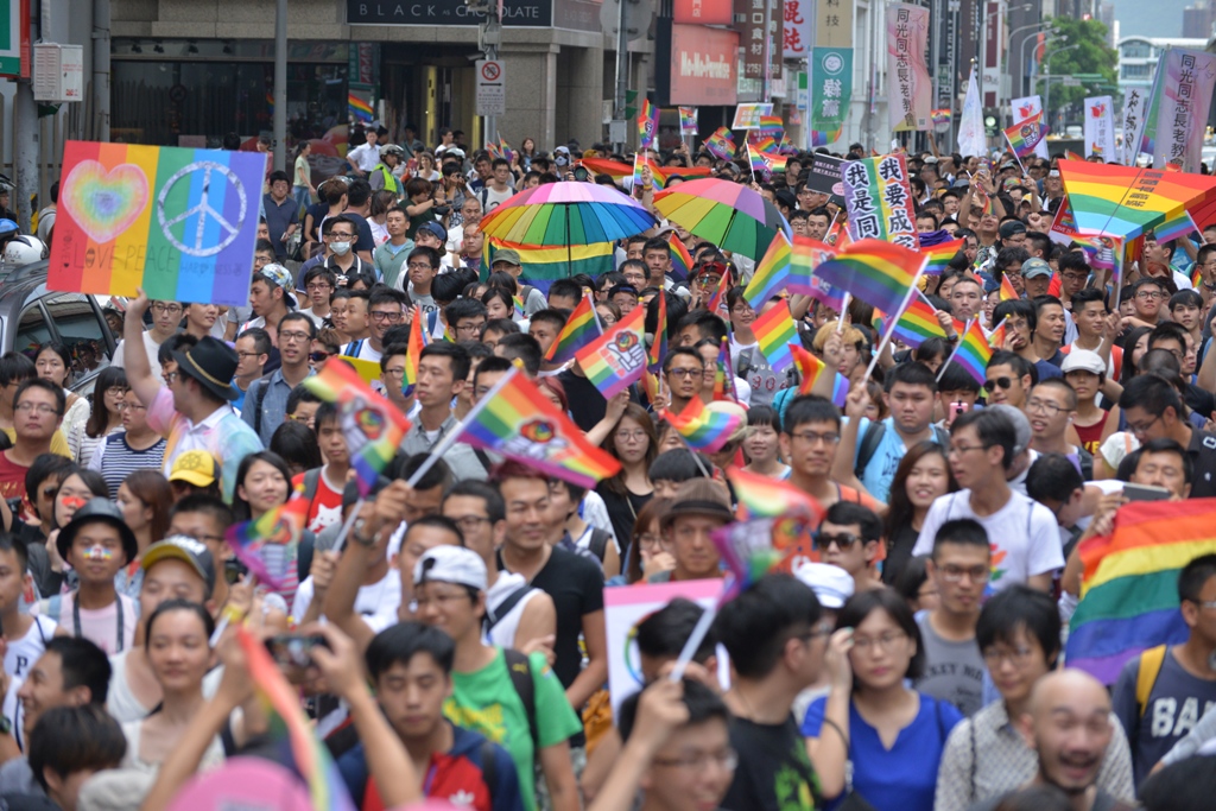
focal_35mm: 125
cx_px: 608
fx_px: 4223
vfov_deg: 11.0
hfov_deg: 16.4
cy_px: 406
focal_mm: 125
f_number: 5.6
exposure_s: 1/320
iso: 1000
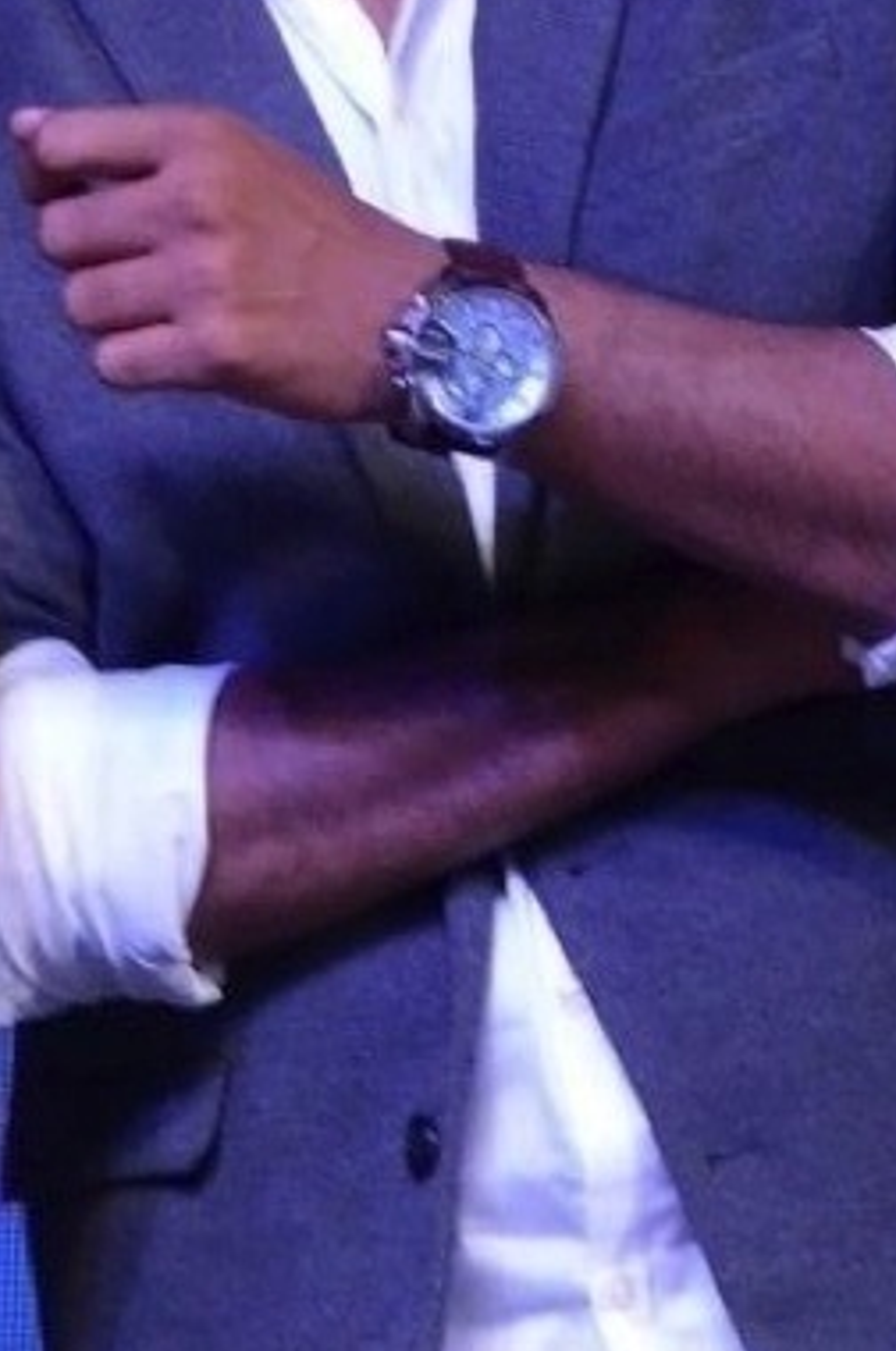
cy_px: 1804
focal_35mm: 701
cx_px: 14
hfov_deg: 2.0
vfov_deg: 2.9
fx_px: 26265
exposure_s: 1/125
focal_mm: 98
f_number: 5.6
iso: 2500
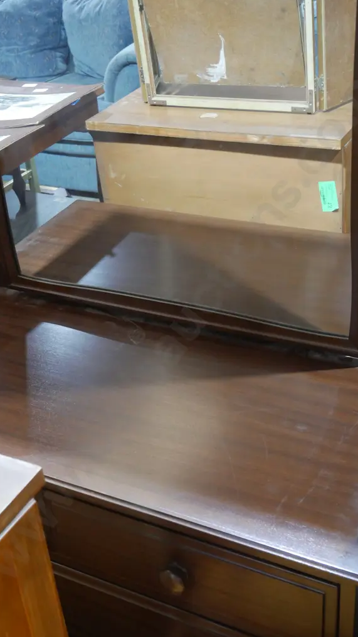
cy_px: 319
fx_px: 742
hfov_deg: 27.1
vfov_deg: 46.4
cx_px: 192
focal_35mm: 44
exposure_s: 1/60
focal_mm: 20
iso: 2000
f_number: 4.5
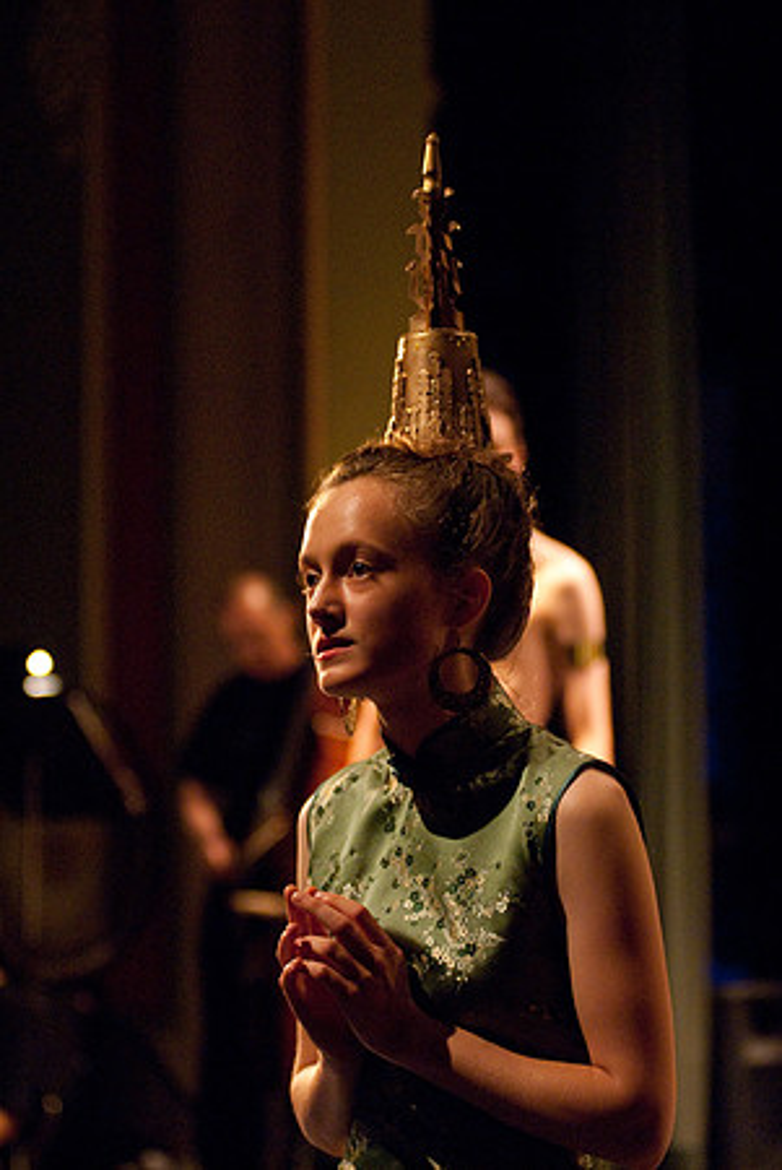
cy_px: 585
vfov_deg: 17.0
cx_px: 391
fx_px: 3901
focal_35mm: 120
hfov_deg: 11.4
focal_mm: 80
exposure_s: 1/60
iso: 1000
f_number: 2.8
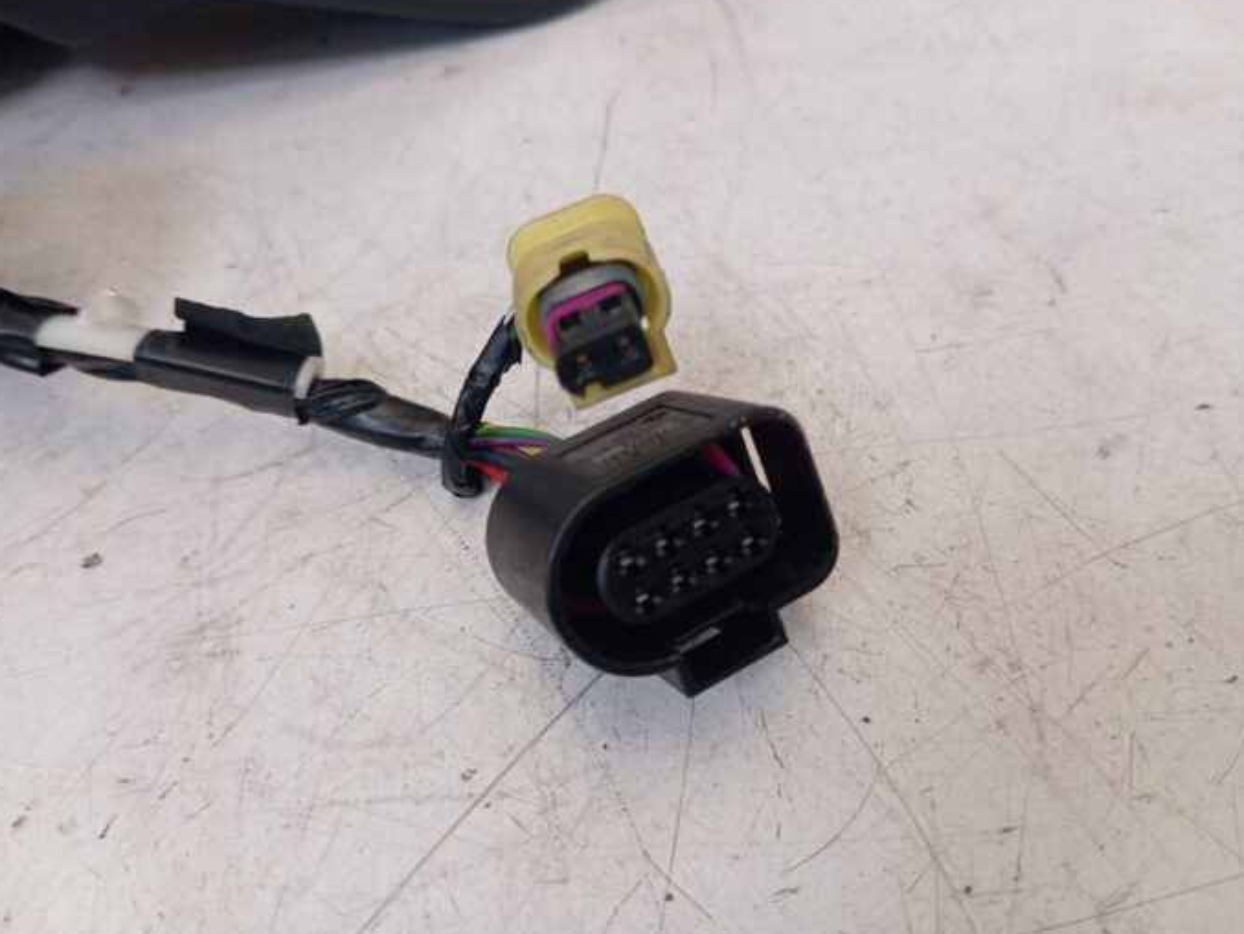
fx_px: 1042
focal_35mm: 29
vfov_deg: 48.2
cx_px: 632
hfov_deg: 61.6
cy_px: 459
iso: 365
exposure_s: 1/33.3
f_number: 1.8
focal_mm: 4.22
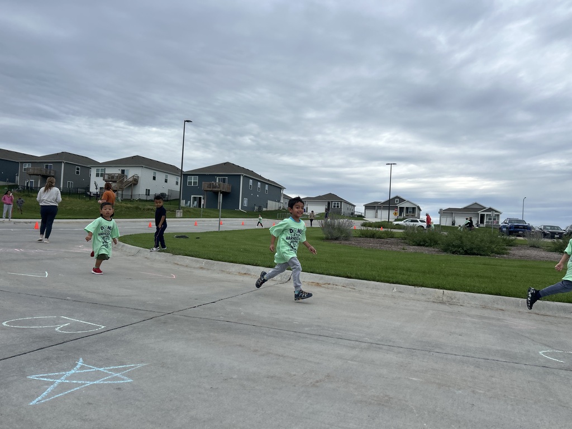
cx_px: 286
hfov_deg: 67.3
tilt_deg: +0.8
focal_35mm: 26
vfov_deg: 53.1
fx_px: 430
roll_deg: -3.9
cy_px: 214
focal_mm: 5.7
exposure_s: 1/3356
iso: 50
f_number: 1.5
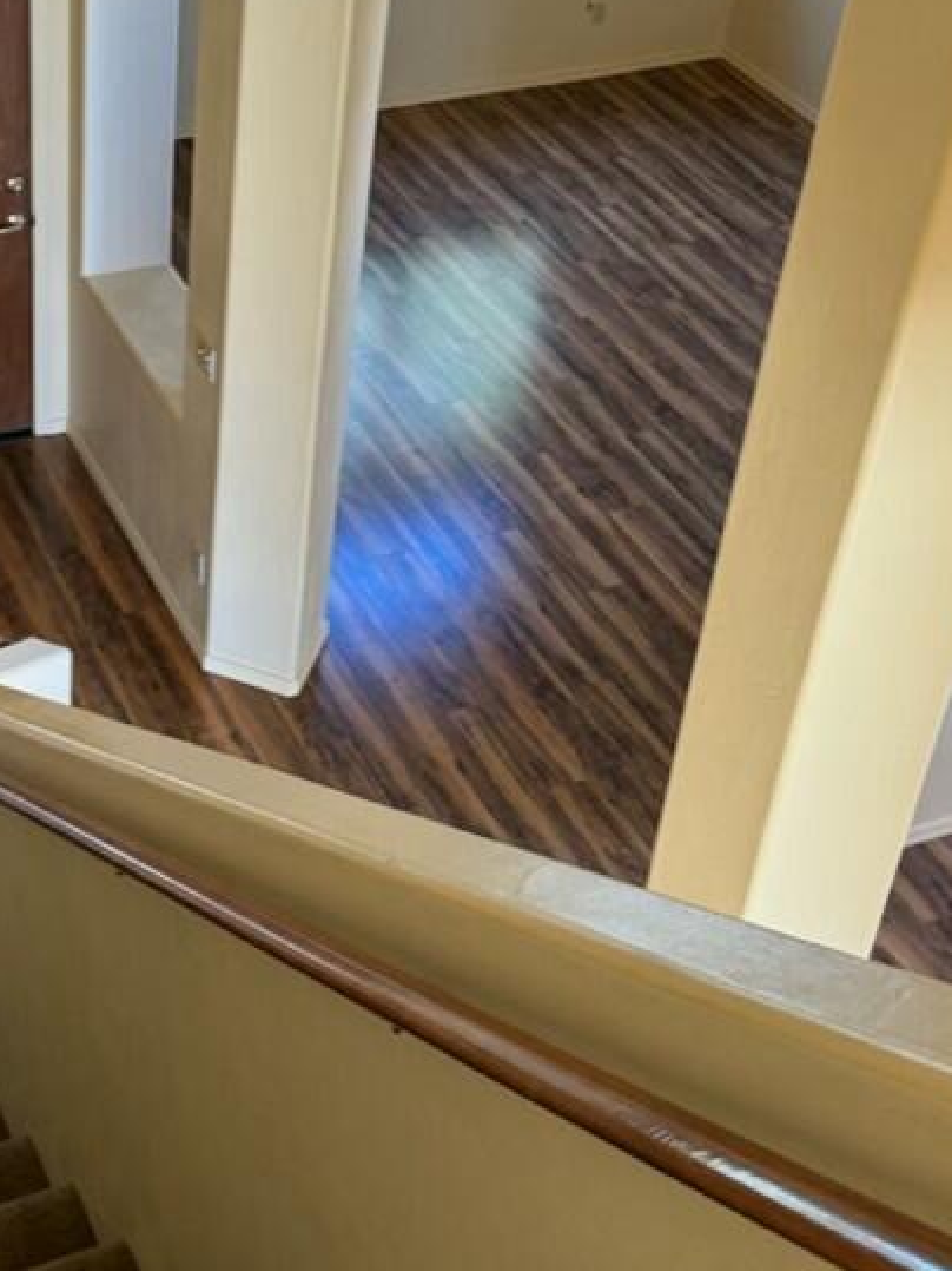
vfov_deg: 33.5
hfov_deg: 25.2
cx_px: 179
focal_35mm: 57
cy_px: 422
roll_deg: -1.7
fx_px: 2091
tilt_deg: -36.3
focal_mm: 6.76
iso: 200
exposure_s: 1/68
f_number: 1.78
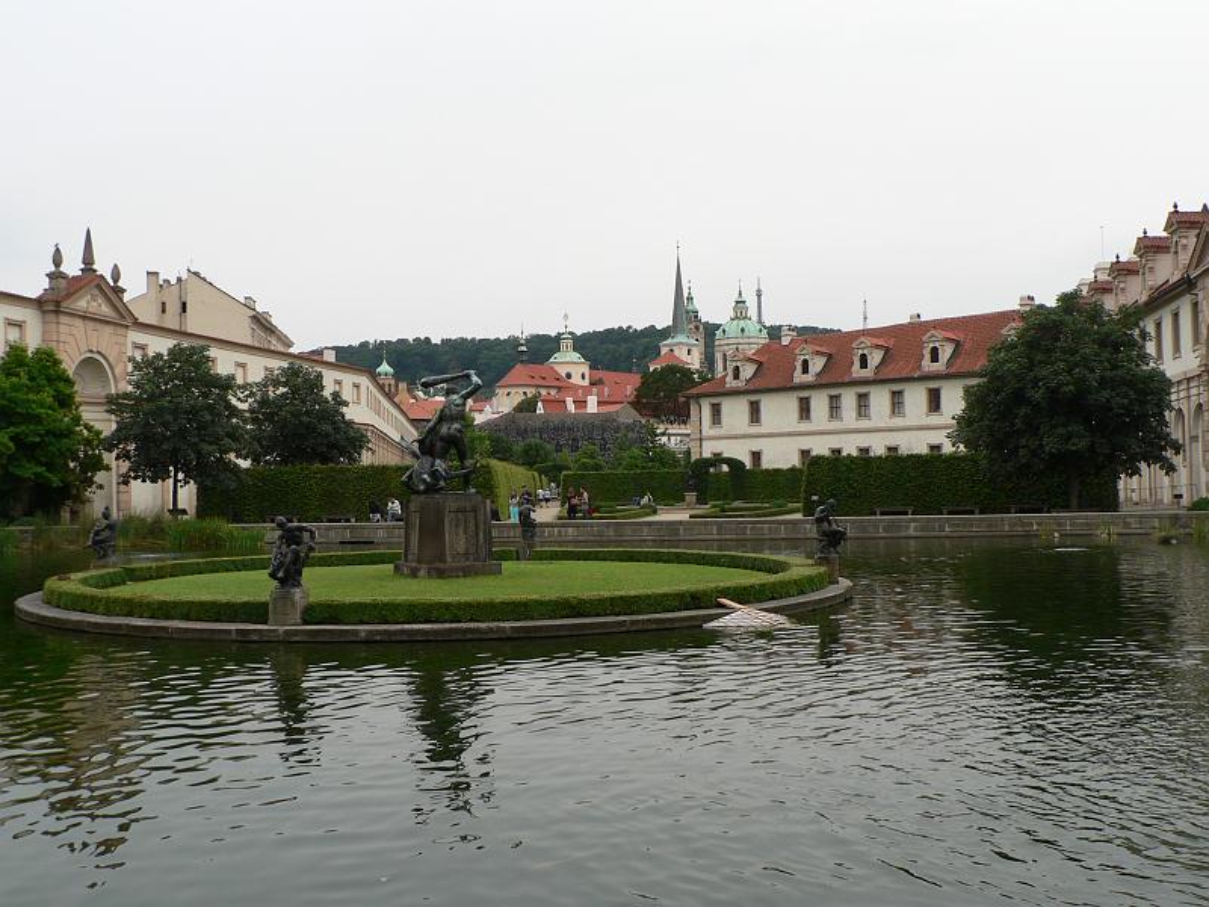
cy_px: 454
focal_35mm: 36
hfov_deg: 51.4
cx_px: 604
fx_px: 1257
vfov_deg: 39.7
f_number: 4
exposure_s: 1/100
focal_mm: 6
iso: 80
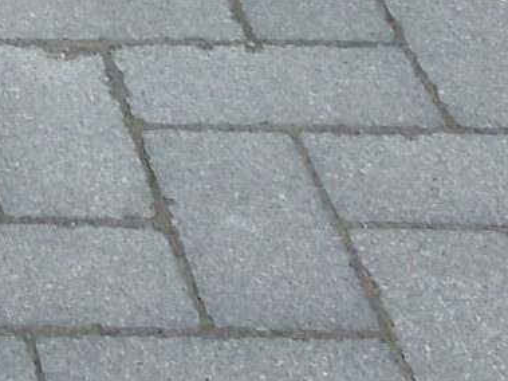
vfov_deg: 7.7
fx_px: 2479
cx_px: -543
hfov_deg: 10.6
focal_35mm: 169
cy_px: -754
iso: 125
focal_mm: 4.5
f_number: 3.3
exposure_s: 1/125
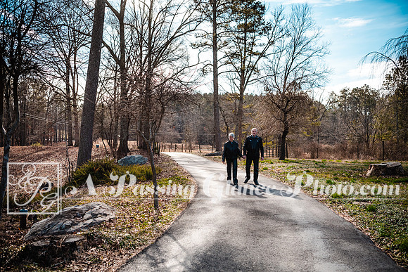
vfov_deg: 42.2
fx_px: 352
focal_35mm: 31
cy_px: 136
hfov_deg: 60.1
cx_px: 205
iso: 400
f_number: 3.2
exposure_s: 1/2500
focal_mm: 31
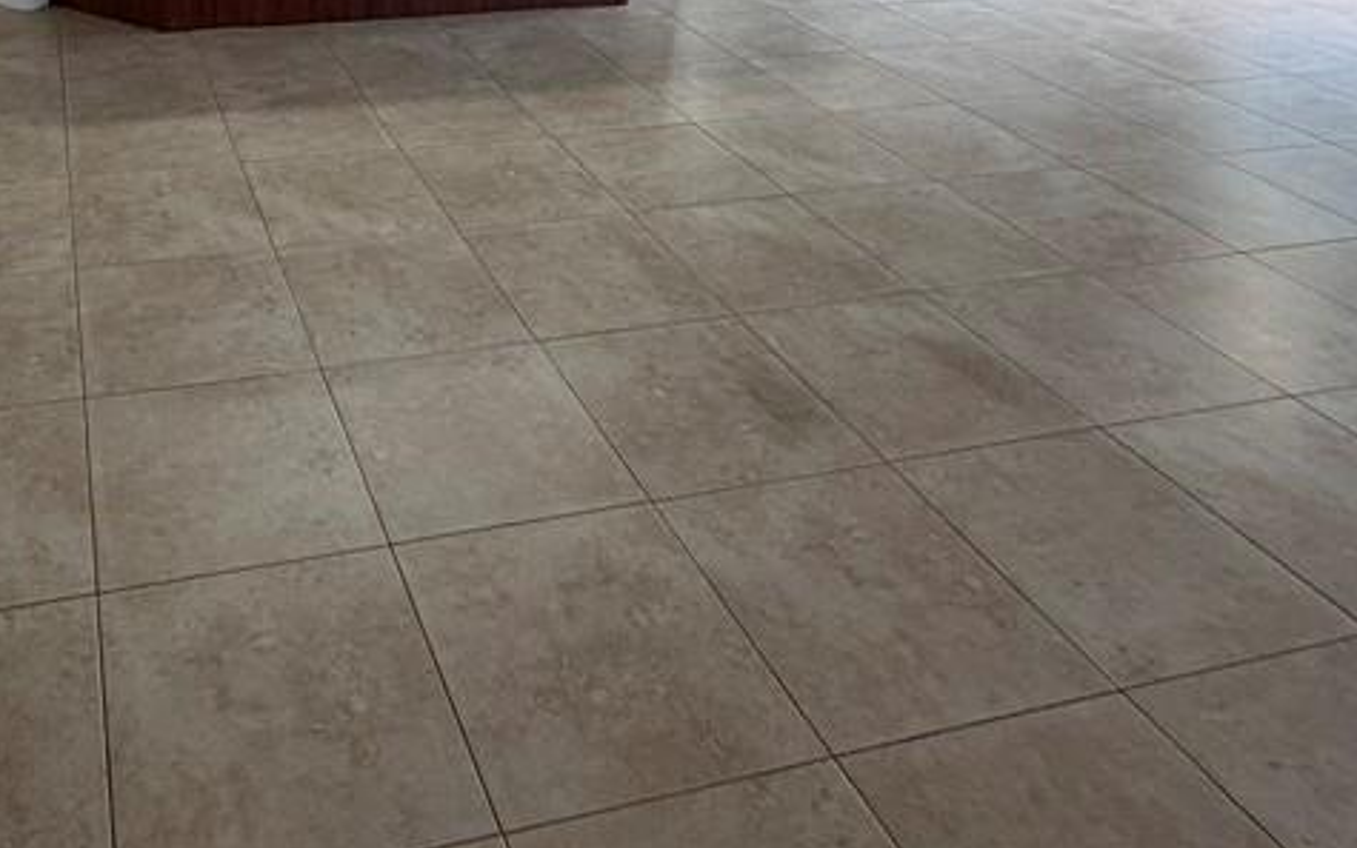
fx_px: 1184
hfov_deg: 56.1
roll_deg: -1.2
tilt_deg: -5.9
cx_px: 309
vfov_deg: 31.1
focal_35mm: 32
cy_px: -240
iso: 200
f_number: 2.2
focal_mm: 2.22
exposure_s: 1/120
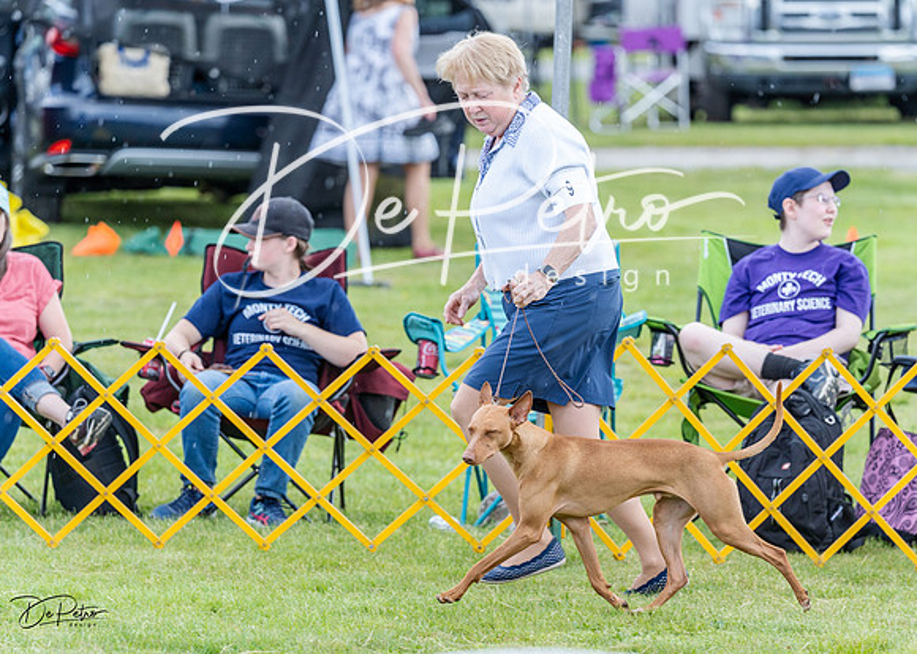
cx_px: 512
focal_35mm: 224
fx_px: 5823
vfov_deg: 6.4
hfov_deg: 9.0
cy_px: 352
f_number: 4
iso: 400
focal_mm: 189
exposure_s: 1/640
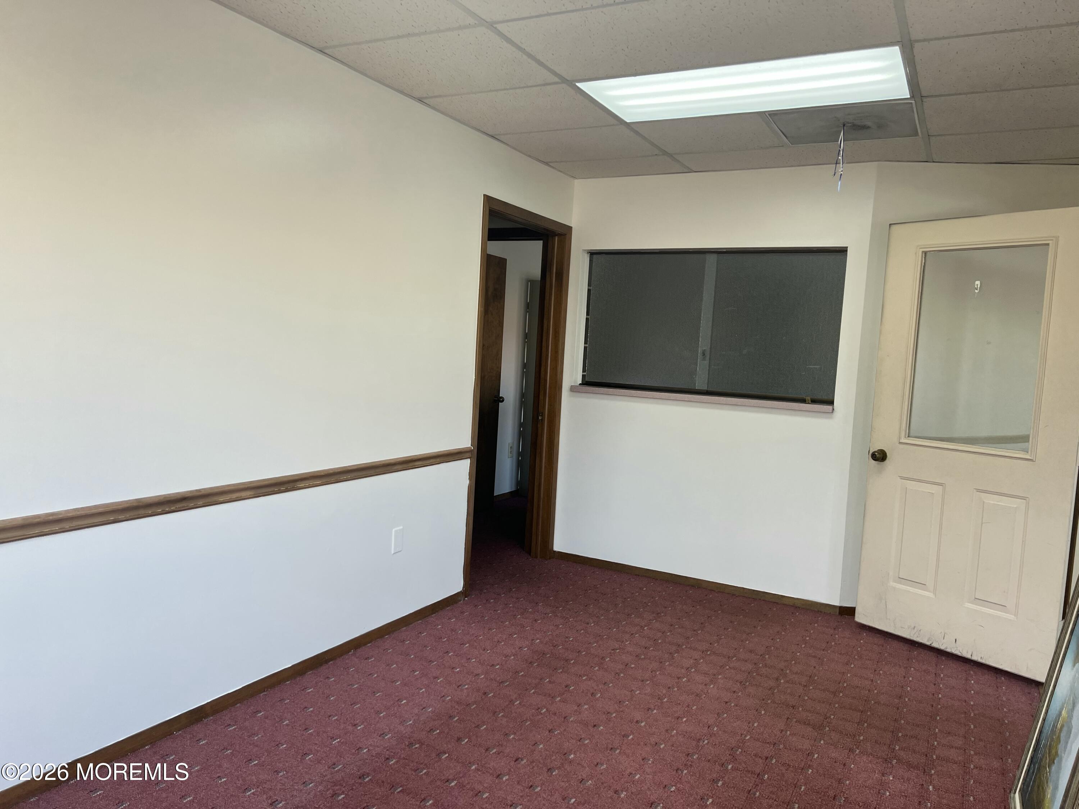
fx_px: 810
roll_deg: -3.8
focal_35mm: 26
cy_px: 404
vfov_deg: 53.1
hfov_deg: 67.3
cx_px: 540
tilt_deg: -3.3
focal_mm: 5.7
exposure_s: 1/201
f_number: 1.5
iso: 40
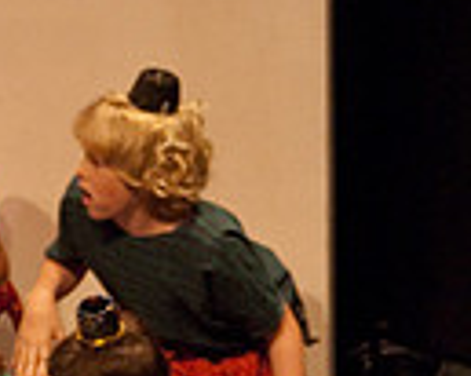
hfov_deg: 3.1
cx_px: 307
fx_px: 8817
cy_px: 288
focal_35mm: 633
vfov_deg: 2.4
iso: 1000
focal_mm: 100
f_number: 2.8
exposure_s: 1/160
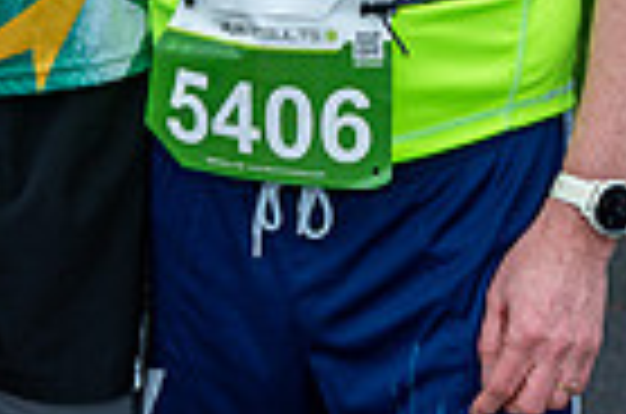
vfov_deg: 8.2
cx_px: 320
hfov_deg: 12.9
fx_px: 2759
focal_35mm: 159
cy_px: -403
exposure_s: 1/200
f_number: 4
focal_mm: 38
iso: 100
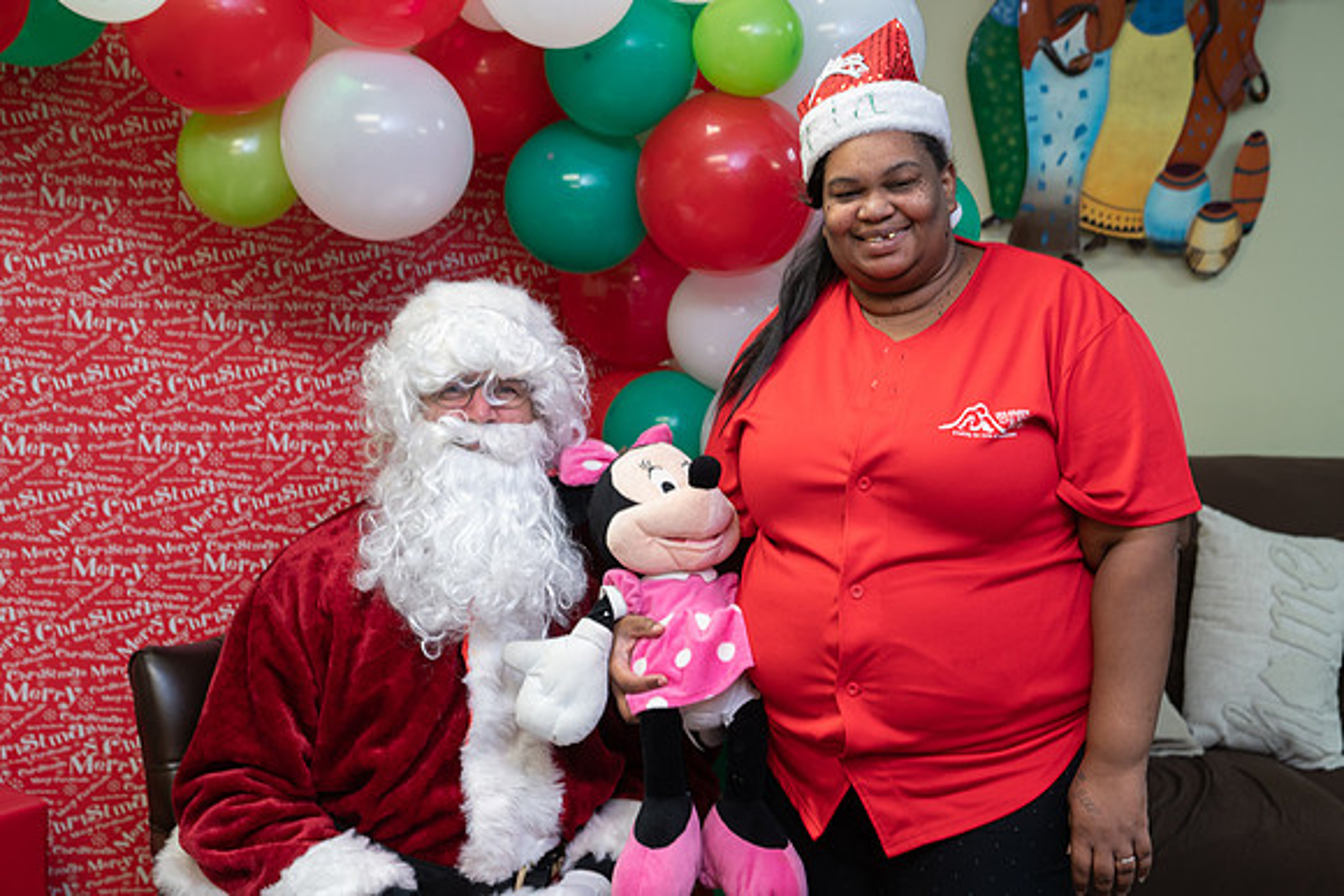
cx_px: 672
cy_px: 448
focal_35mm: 48
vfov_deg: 28.1
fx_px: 1792
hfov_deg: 41.1
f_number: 4.5
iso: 640
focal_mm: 48
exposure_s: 1/30
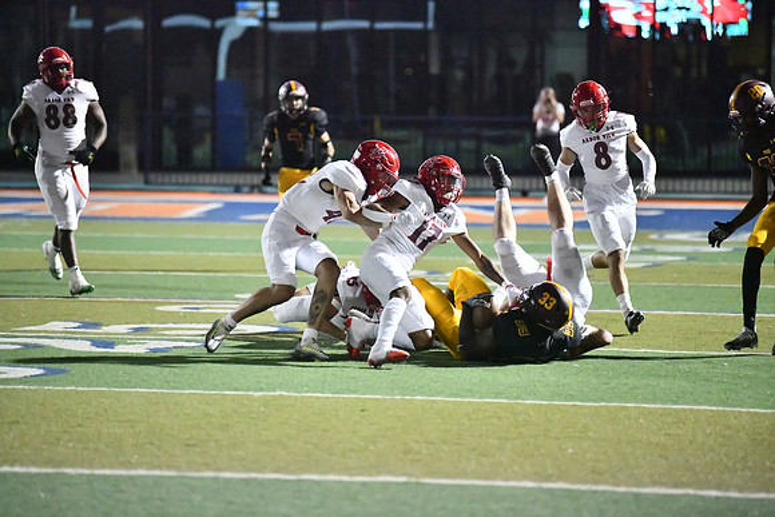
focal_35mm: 200
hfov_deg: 10.3
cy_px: 258
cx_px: 388
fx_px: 4306
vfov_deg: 6.9
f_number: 2.8
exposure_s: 1/3200
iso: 22800
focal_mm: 200
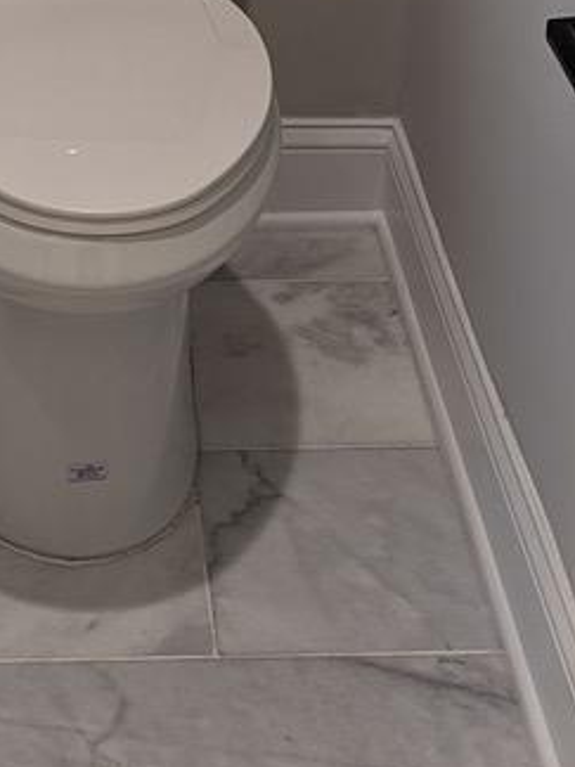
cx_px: 170
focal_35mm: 114
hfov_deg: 13.0
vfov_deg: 15.9
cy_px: -374
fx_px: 2525
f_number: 1.85
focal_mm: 6.81
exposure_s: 1/30
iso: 113
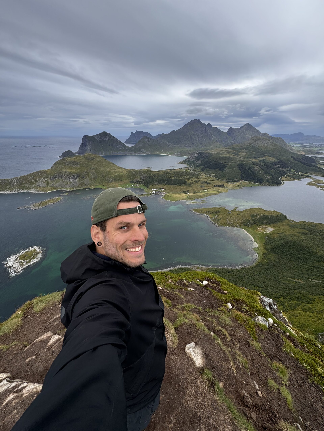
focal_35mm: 14
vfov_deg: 102.1
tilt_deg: -26.5
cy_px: 216
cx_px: 162
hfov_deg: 85.7
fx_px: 175
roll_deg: +0.5
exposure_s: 1/544
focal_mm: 2.22
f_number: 2.2
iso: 50
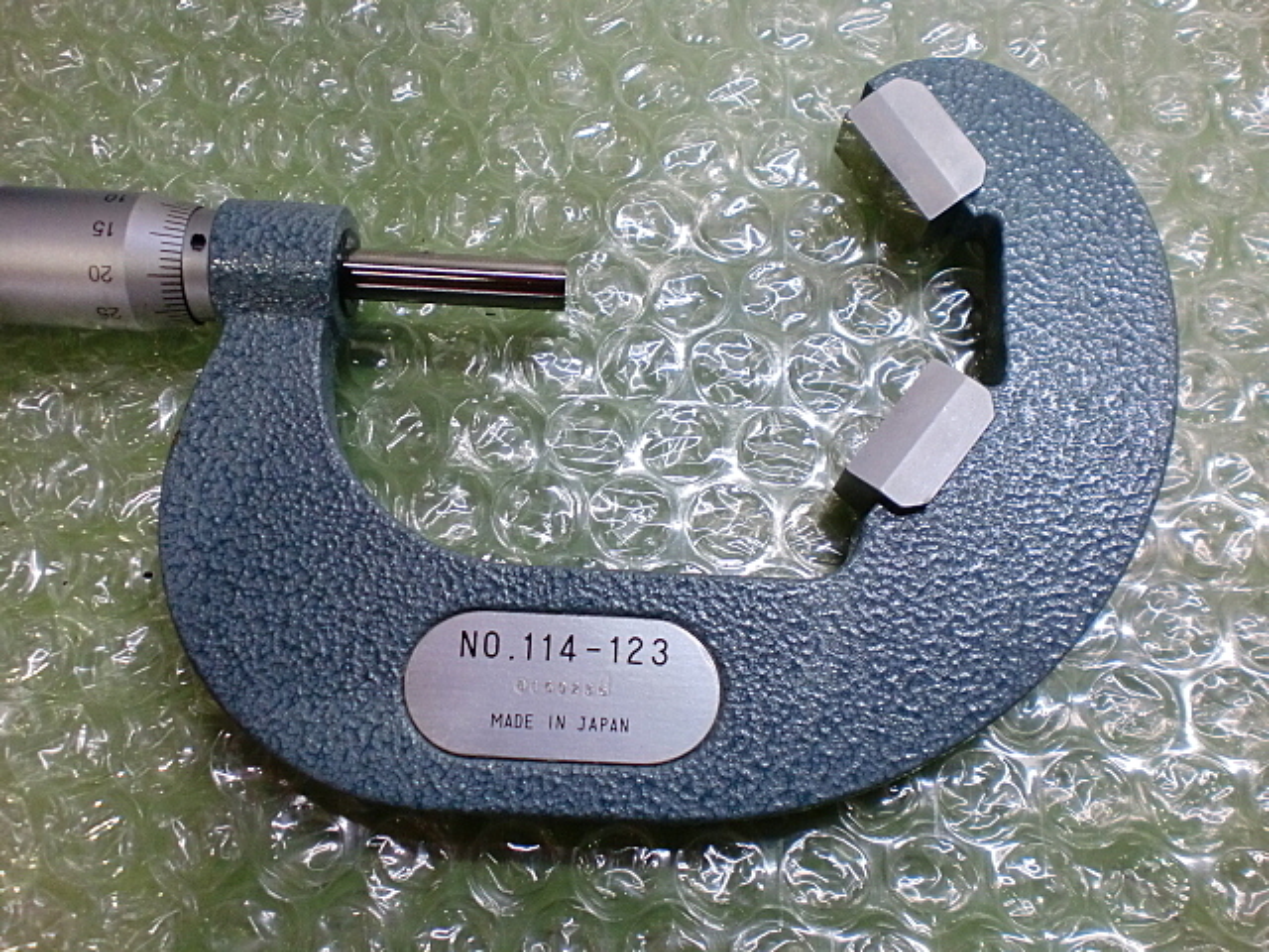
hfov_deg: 52.6
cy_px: 476
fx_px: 1283
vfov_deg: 40.7
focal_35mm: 35
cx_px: 634
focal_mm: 6.3
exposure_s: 1/60
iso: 200
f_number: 3.1
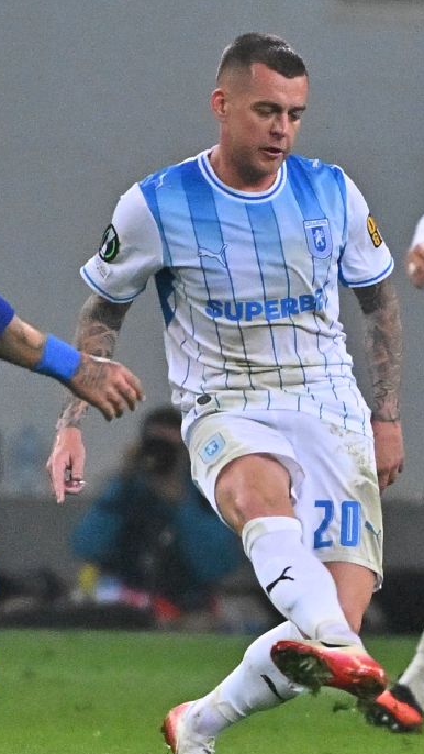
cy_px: 390
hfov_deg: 1.0
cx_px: 180
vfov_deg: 1.8
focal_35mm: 1221
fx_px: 24398
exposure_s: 1/2000
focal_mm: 500
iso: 6400
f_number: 6.3
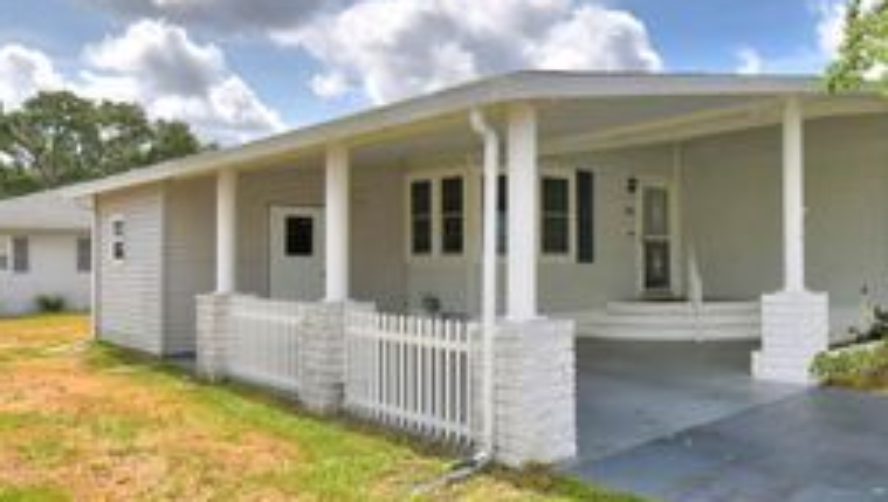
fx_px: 731
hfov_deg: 60.6
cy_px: 258
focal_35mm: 31
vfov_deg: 37.9
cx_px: 614
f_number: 11
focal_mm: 10
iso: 100
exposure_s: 1/250
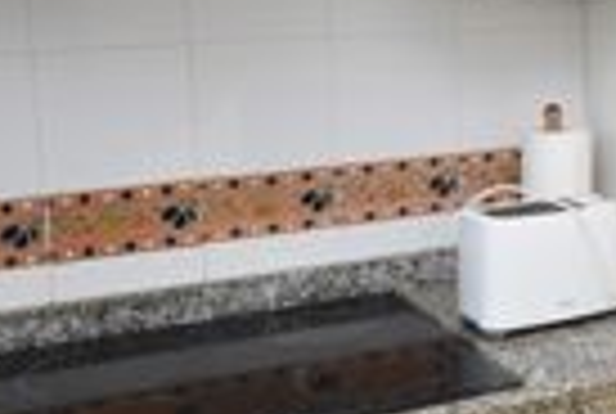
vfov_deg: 17.7
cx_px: 825
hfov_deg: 23.0
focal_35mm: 77
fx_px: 1320
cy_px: 94
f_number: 4.5
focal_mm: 10
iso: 900
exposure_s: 1/125
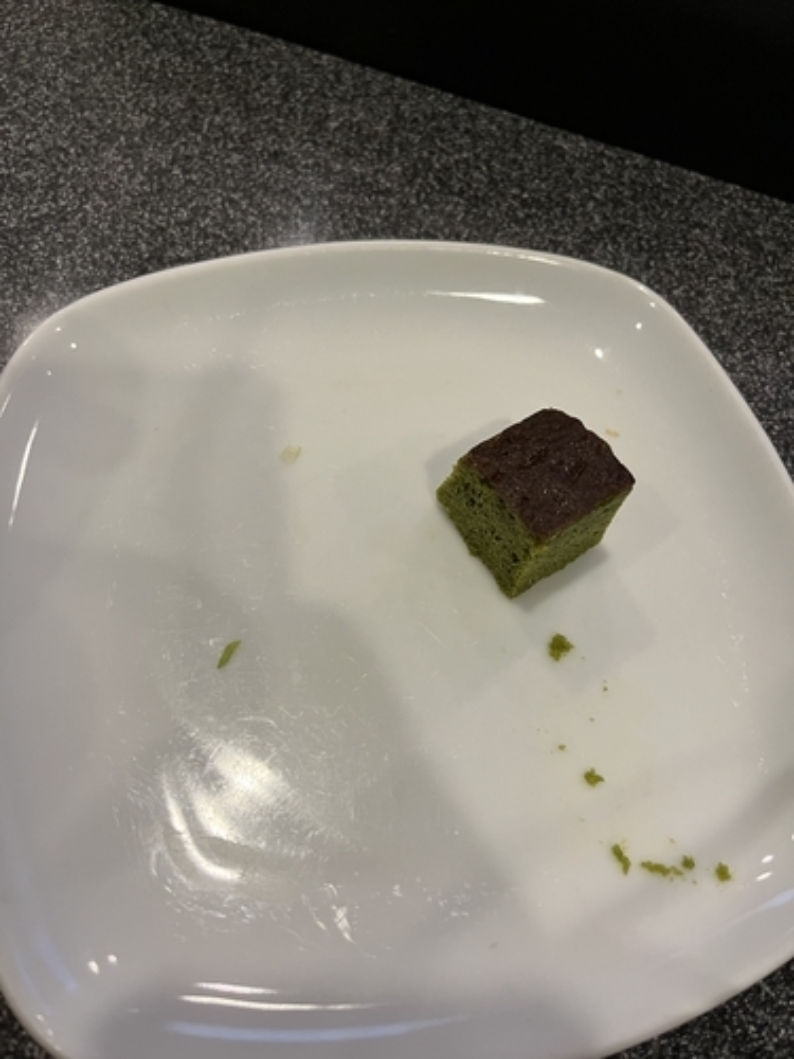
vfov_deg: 67.3
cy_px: 530
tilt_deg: -63.5
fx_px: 795
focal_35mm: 26
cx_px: 397
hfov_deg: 53.1
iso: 160
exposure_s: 1/60
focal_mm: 5.1
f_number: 1.6
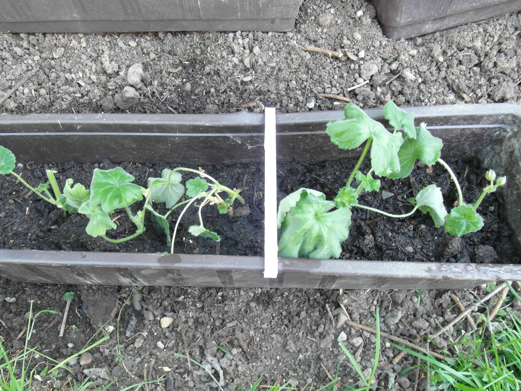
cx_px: 239
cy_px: 208
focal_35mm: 26
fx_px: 391
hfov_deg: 67.2
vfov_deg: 53.0
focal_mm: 5.2
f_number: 2.5
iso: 120
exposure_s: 1/45
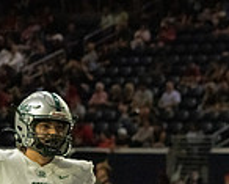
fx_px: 2530
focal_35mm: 373
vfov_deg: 4.1
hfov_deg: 5.1
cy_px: 267
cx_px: 397
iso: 12800
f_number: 4.5
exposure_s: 1/1250
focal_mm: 100
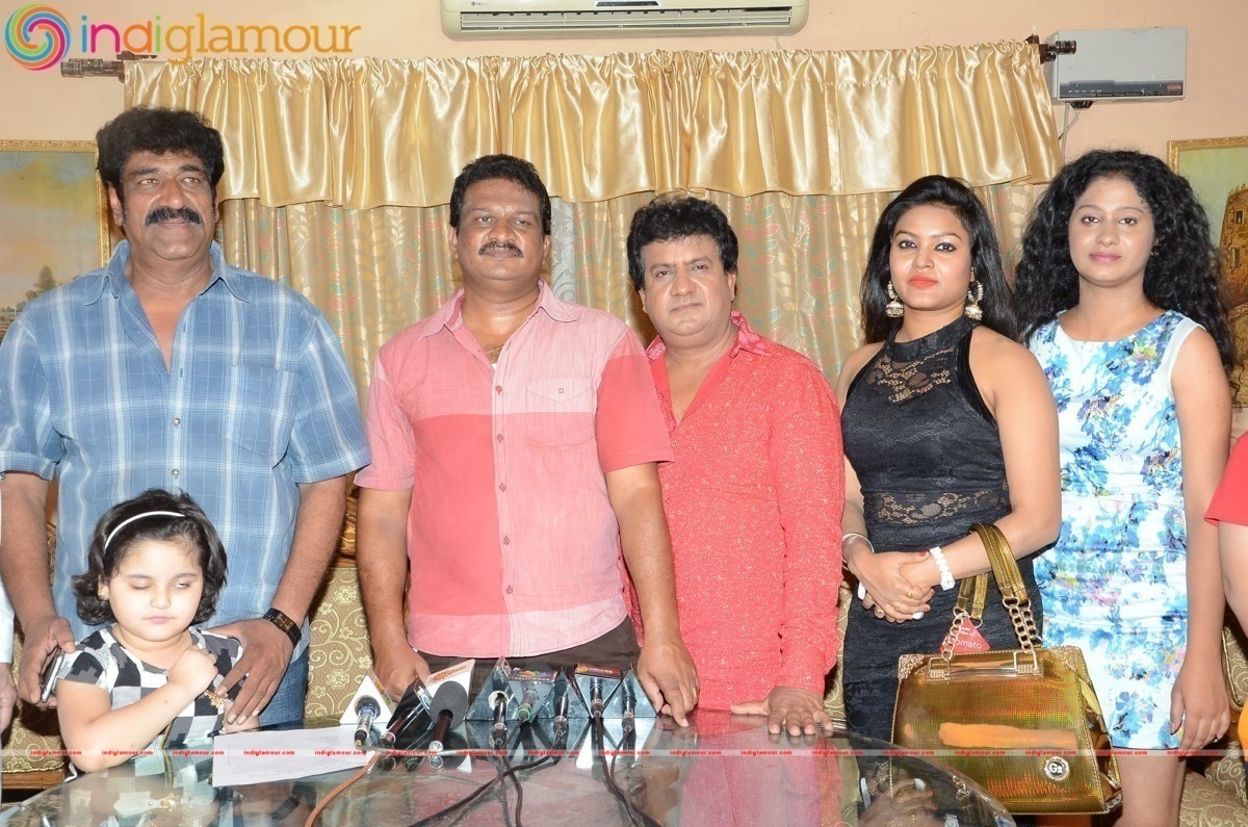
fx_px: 1557
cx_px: 624
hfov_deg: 43.7
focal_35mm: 45
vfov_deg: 29.7
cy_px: 414
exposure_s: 1/125
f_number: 5.6
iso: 500
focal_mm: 30
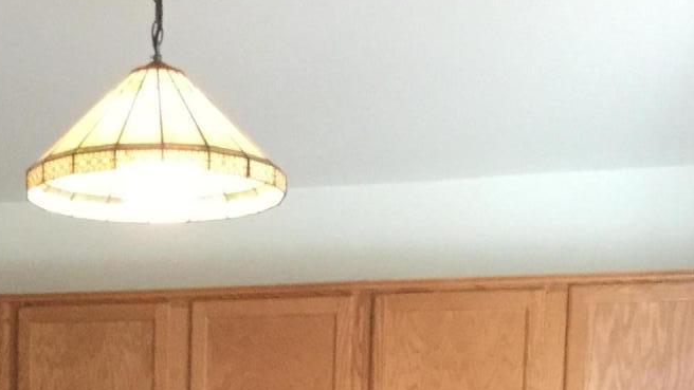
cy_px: 782
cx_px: 95
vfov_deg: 10.7
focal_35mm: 103
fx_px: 1895
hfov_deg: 20.4
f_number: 2.4
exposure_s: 1/24
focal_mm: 3.3
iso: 200
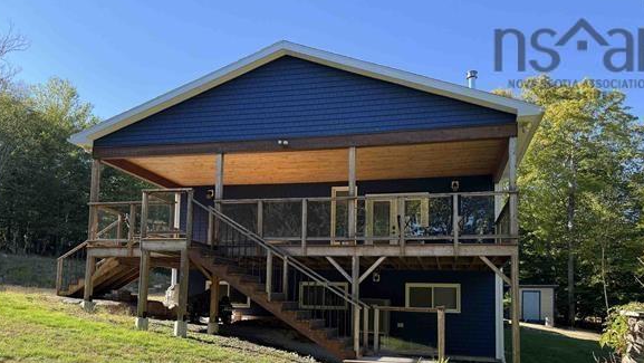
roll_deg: -1.3
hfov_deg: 66.0
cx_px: 327
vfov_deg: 39.5
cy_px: 258
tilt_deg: +5.1
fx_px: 495
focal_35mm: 29
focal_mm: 6.76
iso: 80
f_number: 1.78
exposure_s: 1/912
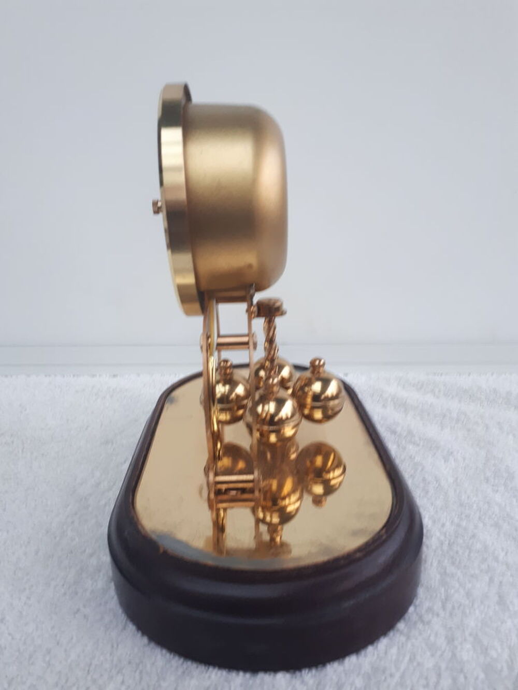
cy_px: 345
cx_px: 259
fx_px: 539
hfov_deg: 51.4
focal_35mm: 27
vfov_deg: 65.3
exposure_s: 1/25
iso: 160
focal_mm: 3.6
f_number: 1.9
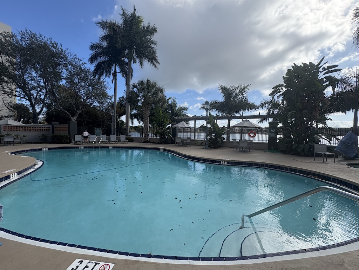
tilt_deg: -1.1
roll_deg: -0.1
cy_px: 135
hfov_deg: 102.1
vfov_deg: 85.7
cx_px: 180
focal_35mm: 14
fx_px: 145
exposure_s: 1/1277
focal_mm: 2.22
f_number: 2.2
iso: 50
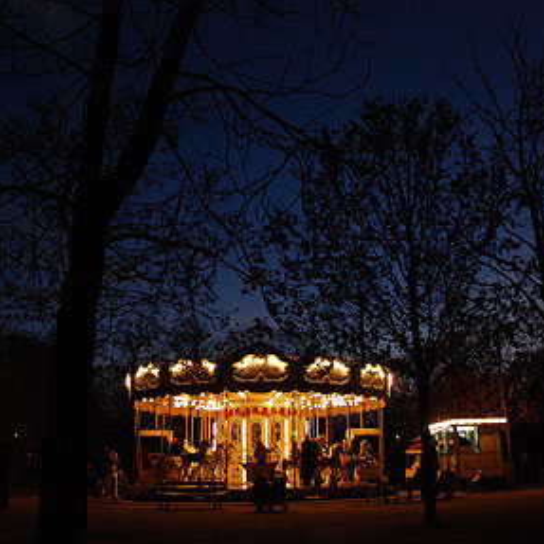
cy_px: 268
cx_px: 301
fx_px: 640
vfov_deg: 46.0
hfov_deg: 46.0
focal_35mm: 36
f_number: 3.5
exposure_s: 1/15
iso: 400
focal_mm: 18
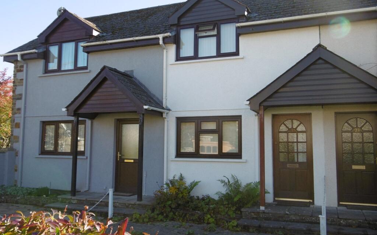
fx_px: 349
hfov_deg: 56.7
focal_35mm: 34
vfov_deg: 37.2
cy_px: 112
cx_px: 188
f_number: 3.5
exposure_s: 1/320
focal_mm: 5.8
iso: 100
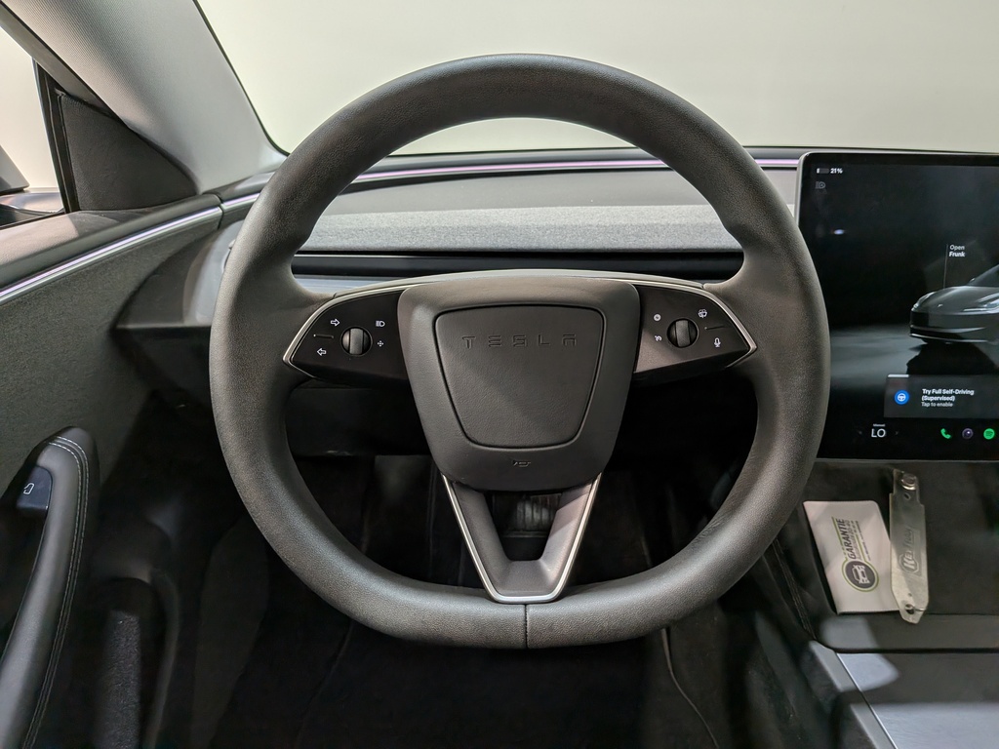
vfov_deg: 56.8
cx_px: 500
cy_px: 374
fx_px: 693
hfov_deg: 71.6
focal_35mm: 24
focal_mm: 4.53
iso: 28
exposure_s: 1/122
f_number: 1.7
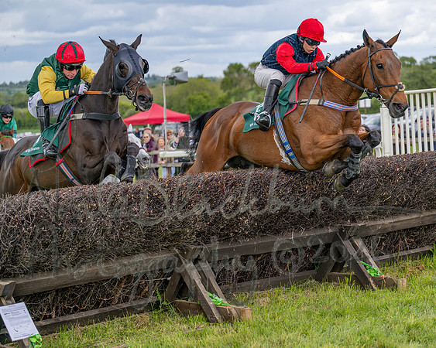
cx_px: 281
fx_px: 1094
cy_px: 187
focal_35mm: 85
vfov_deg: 18.1
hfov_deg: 22.5
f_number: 2.8
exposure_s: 1/2500
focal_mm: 70
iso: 400
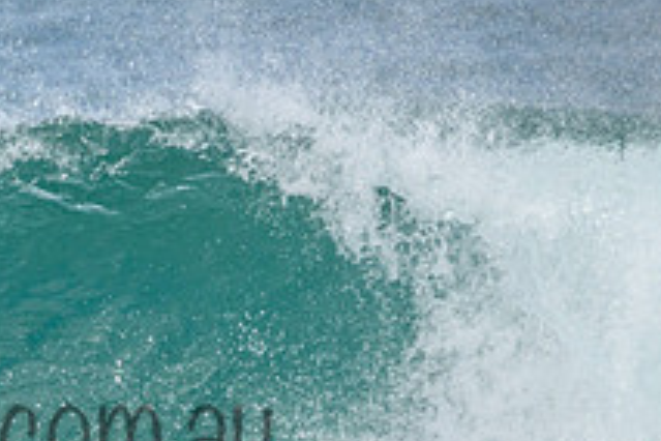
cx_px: -56
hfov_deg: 0.9
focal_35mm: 2174
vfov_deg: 0.6
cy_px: 393
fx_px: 39914
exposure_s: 1/2000
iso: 720
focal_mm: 800
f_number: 11
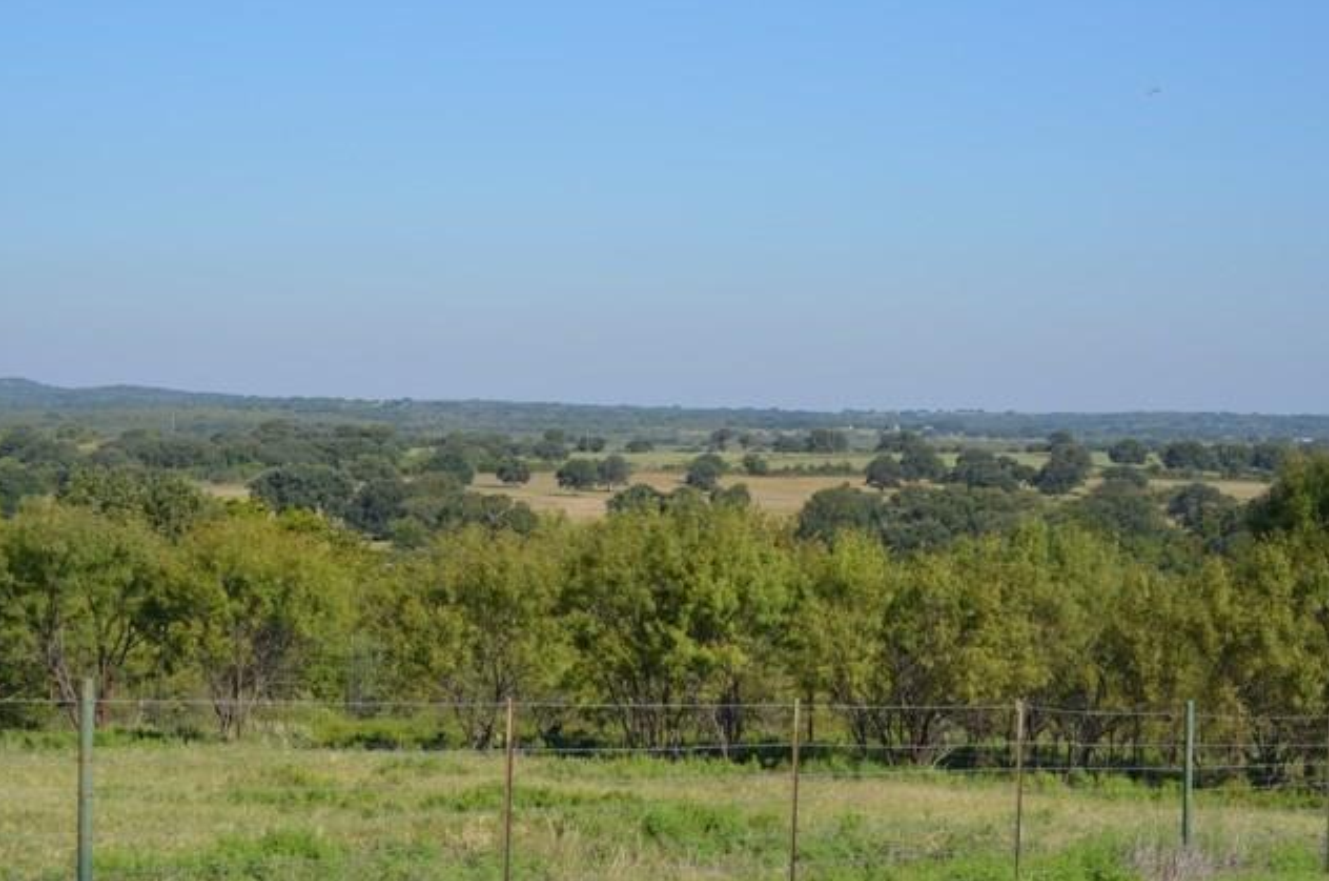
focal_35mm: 84
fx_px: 3077
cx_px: 664
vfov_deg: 16.3
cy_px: 437
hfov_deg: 24.4
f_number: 9
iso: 100
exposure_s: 1/320
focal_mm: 55
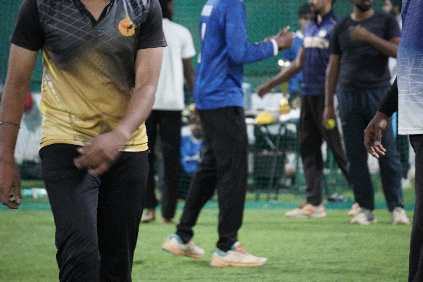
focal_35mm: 250
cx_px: 212
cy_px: 141
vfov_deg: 5.5
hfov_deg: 8.2
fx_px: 2945
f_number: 5.6
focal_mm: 167
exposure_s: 1/60
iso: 6400
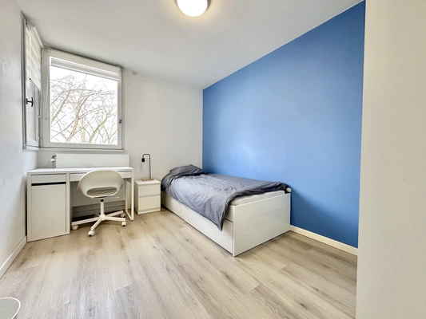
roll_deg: -0.6
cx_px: 213
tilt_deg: -1.1
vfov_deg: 85.7
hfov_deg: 102.1
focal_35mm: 14
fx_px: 172
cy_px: 160
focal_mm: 2.22
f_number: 2.2
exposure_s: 1/100
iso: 200
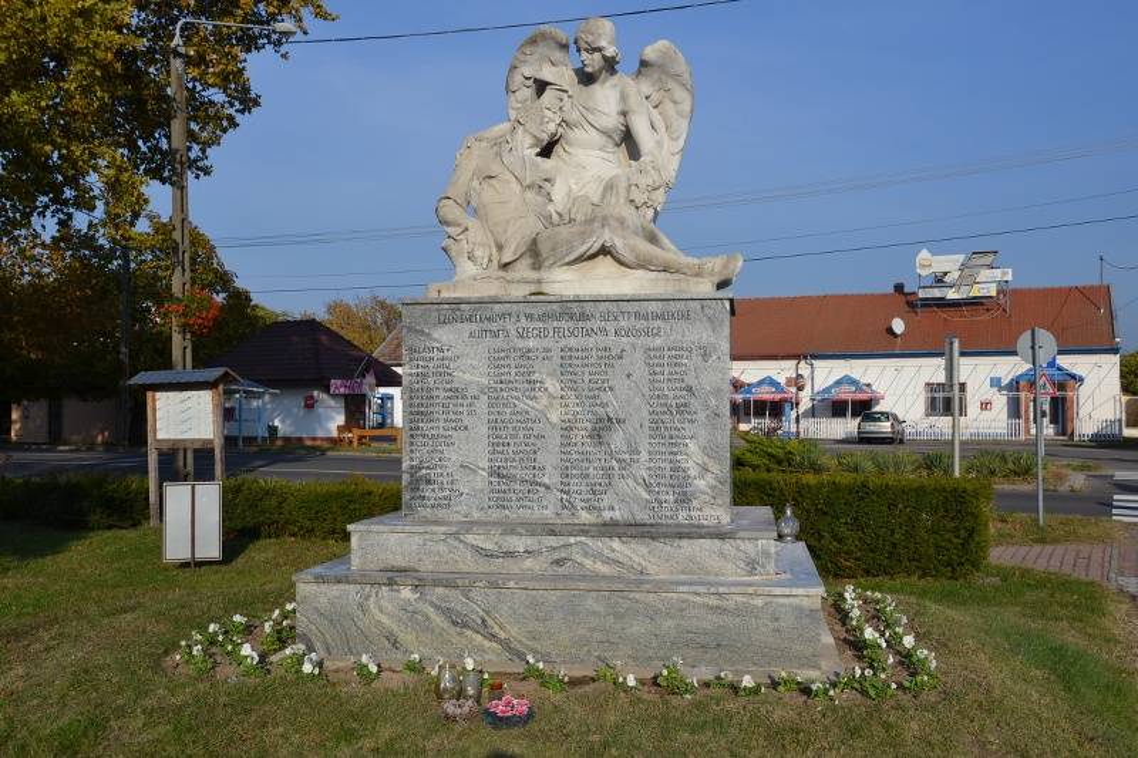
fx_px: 1138
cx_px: 569
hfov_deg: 53.1
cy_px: 379
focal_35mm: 36
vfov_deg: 36.9
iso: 100
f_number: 8
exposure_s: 1/250
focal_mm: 24
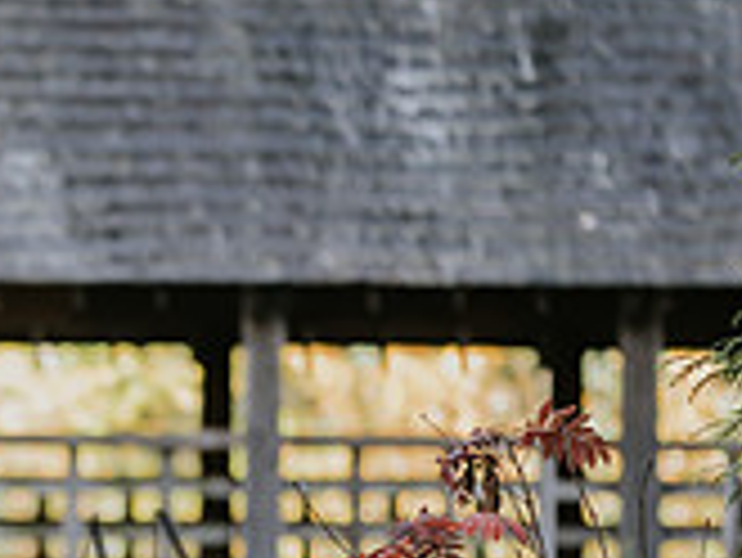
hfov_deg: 5.2
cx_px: -361
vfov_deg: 3.9
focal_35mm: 377
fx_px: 8087
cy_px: 883
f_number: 1.8
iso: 500
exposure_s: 1/800
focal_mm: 85
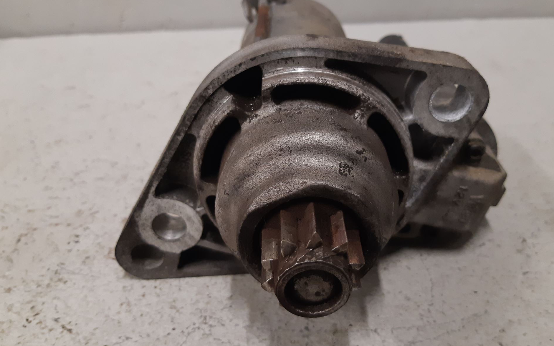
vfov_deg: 41.8
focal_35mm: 30
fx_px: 453
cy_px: 157
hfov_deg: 62.8
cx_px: 296
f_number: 1.7
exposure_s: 1/50
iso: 160
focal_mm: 3.93
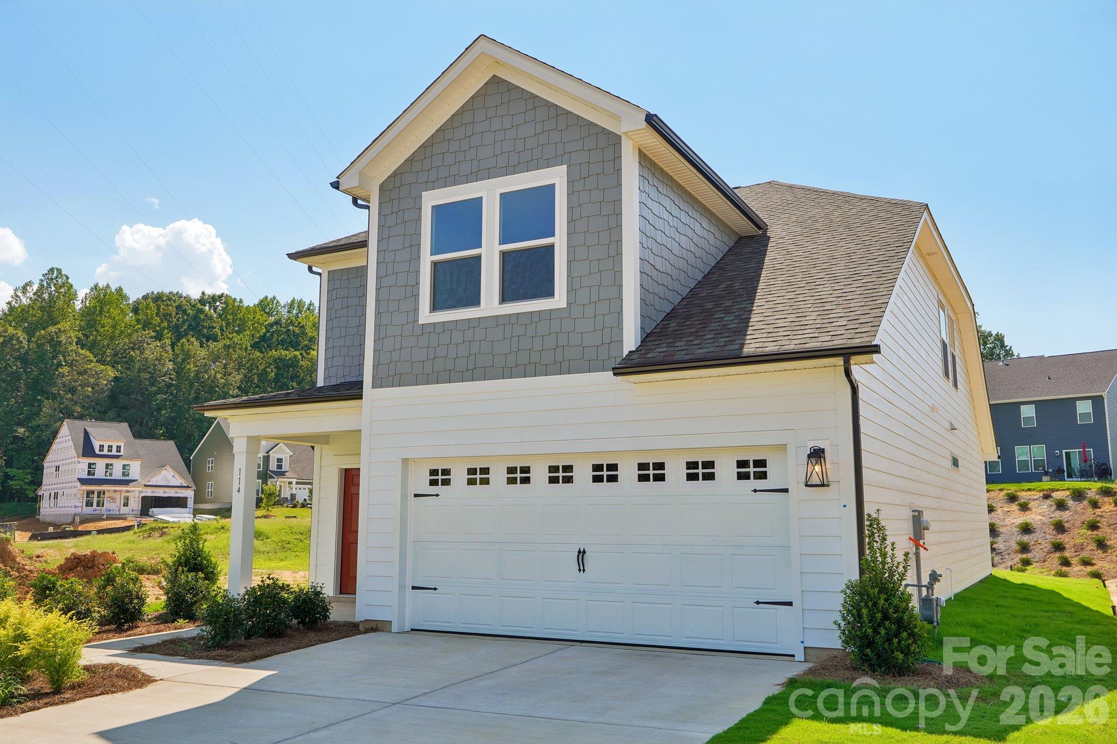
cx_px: 558
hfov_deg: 61.9
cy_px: 372
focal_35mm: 30
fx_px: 931
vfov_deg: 43.6
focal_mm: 20
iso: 100
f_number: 8
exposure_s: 1/125
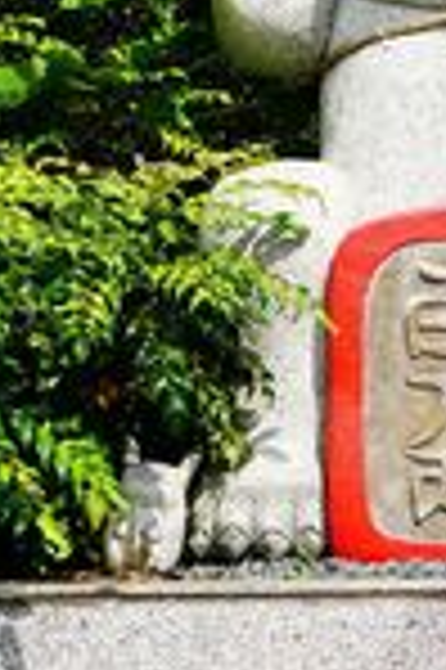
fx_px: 2589
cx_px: 502
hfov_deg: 9.7
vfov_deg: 14.8
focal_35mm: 139
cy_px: 247
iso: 100
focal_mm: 35
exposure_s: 1/400
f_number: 5.6
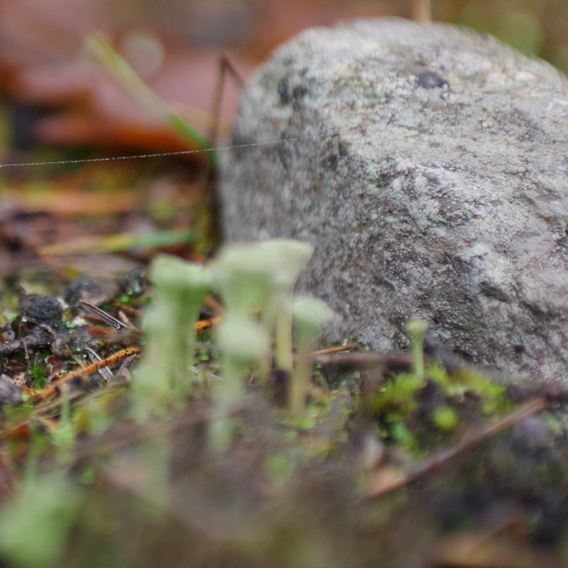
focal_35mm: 378
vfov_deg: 4.6
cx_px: 39
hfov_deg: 4.6
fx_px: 7017
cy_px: 149
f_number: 2.8
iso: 400
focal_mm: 108
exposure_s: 1/200
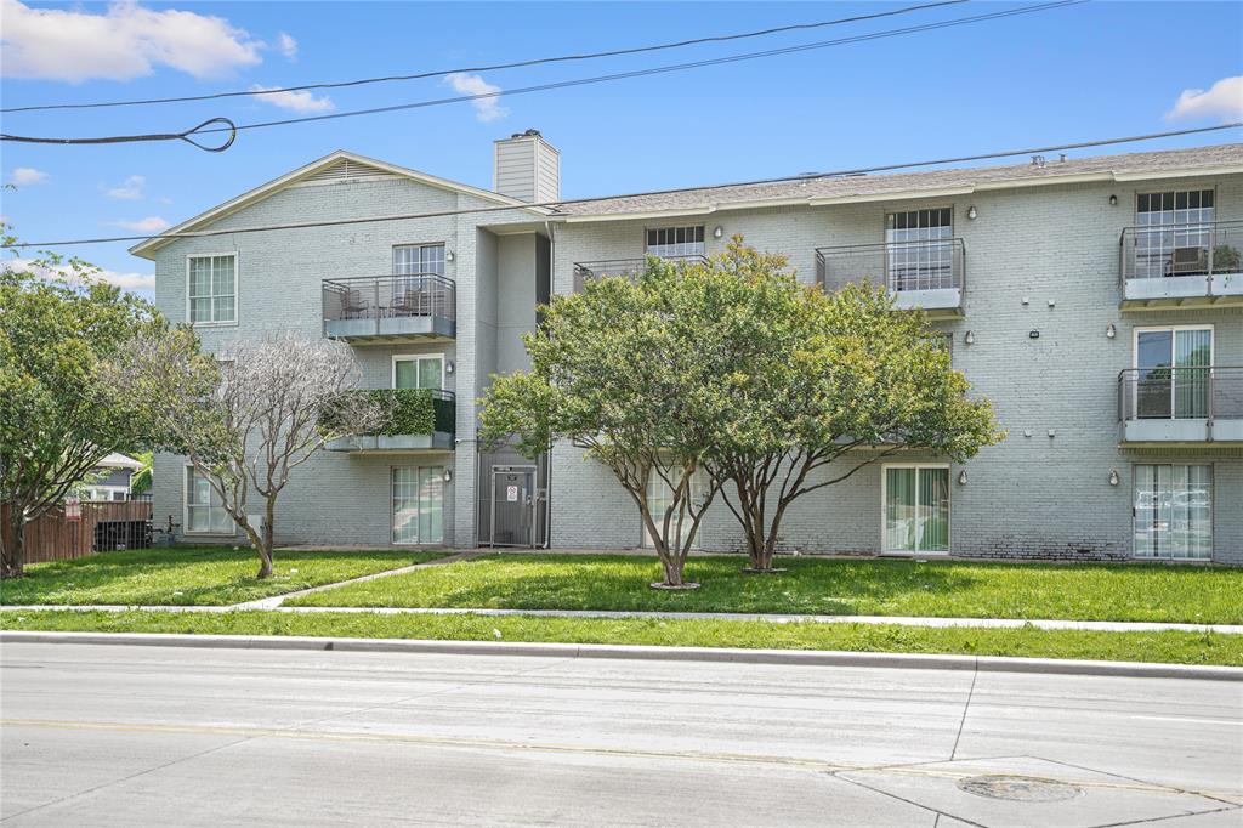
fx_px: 1208
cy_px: 414
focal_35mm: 35
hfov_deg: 54.4
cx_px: 622
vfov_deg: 37.8
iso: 100
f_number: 4
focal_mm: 35
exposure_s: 1/250
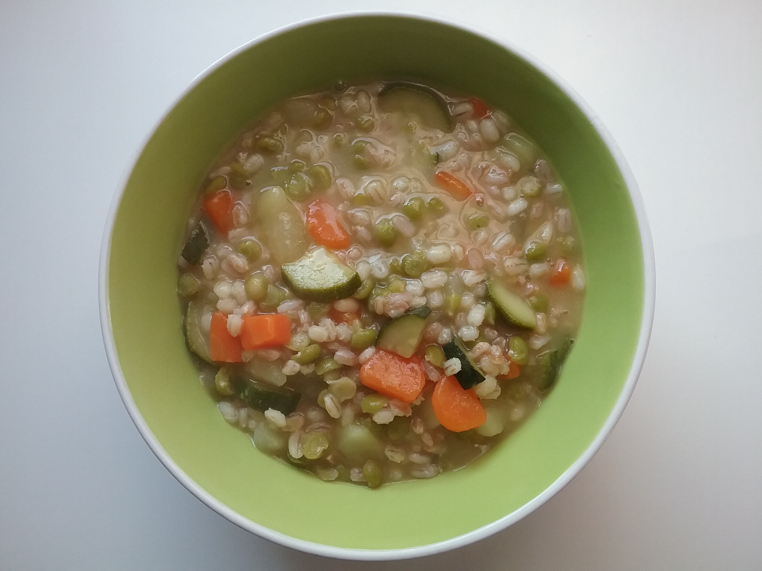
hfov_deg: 58.4
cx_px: 381
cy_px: 286
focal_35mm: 31
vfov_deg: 45.4
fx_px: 682
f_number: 2.2
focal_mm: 3.3
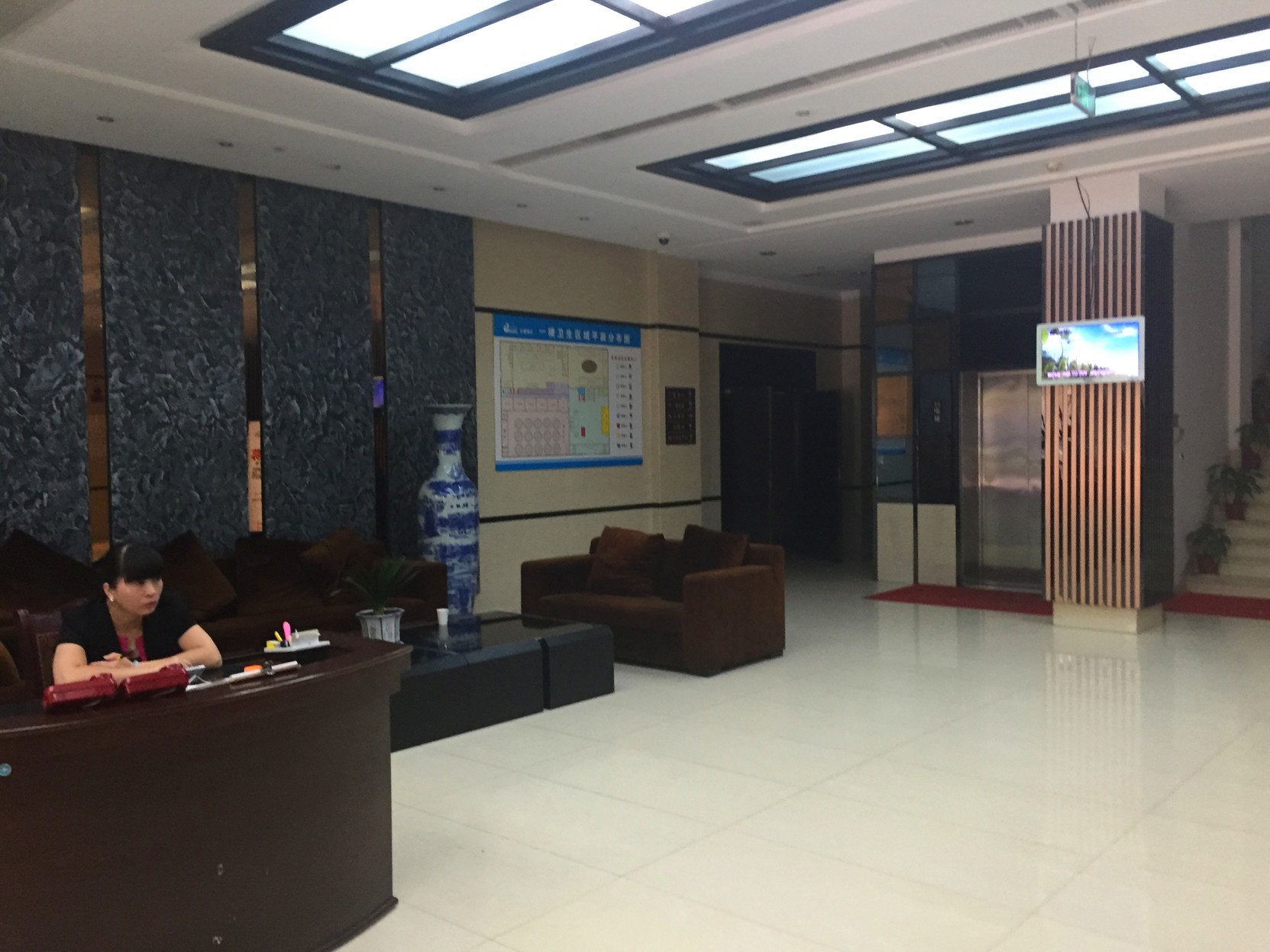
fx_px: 1064
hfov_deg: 61.7
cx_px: 635
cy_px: 476
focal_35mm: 29
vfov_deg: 48.2
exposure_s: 1/30
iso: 160
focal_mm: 4.15
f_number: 2.2
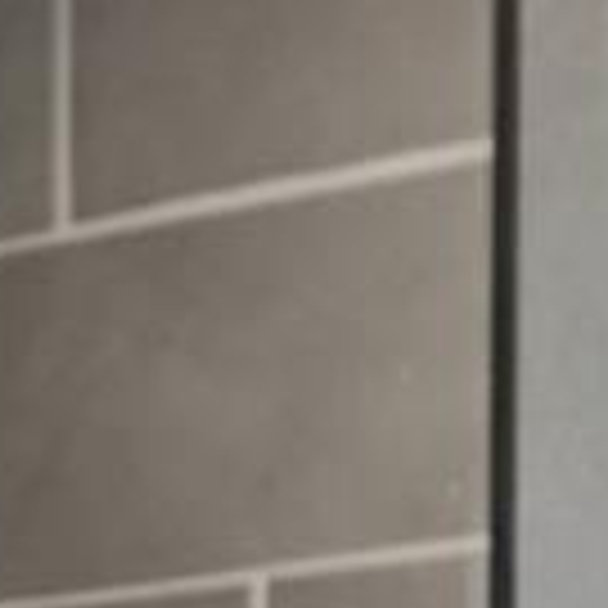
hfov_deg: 9.7
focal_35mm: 151
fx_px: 3001
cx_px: -1004
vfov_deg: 9.9
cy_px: 1531
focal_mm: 10
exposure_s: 1/13
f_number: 7.1
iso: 100
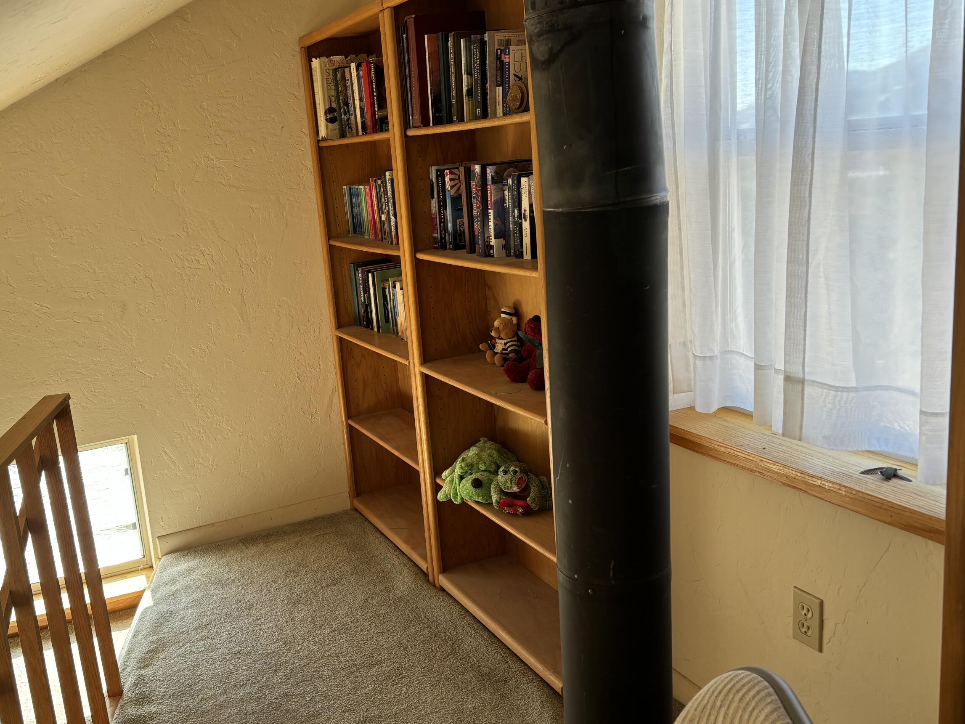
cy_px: 360
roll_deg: +5.9
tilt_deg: -12.5
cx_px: 372
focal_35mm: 34
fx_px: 948
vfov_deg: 41.8
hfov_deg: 53.5
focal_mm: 5.96
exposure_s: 1/121
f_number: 1.6
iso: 40
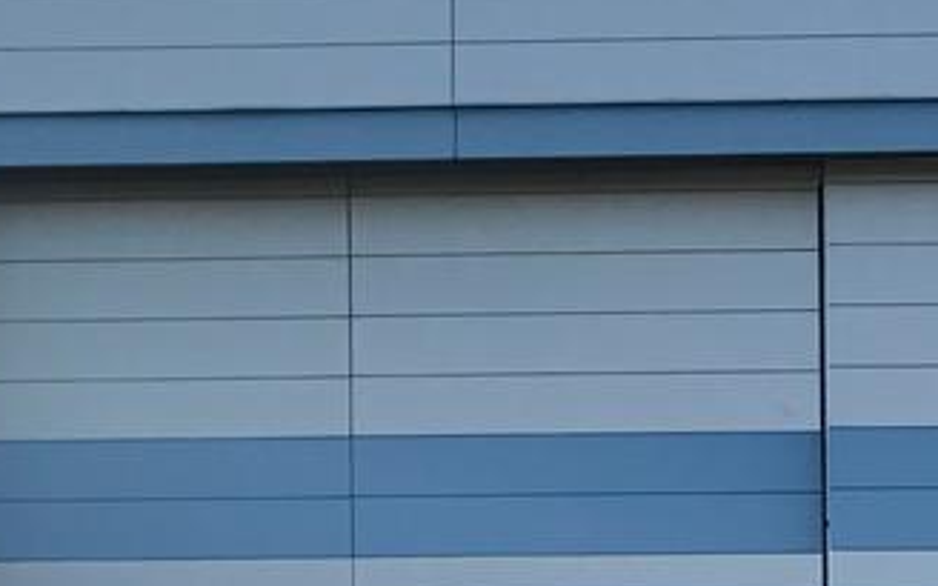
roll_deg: -0.1
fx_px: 3707
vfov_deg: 8.8
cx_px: 1790
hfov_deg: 12.8
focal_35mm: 145
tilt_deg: -0.3
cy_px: 920
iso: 20
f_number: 1.8
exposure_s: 1/772
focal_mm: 3.99
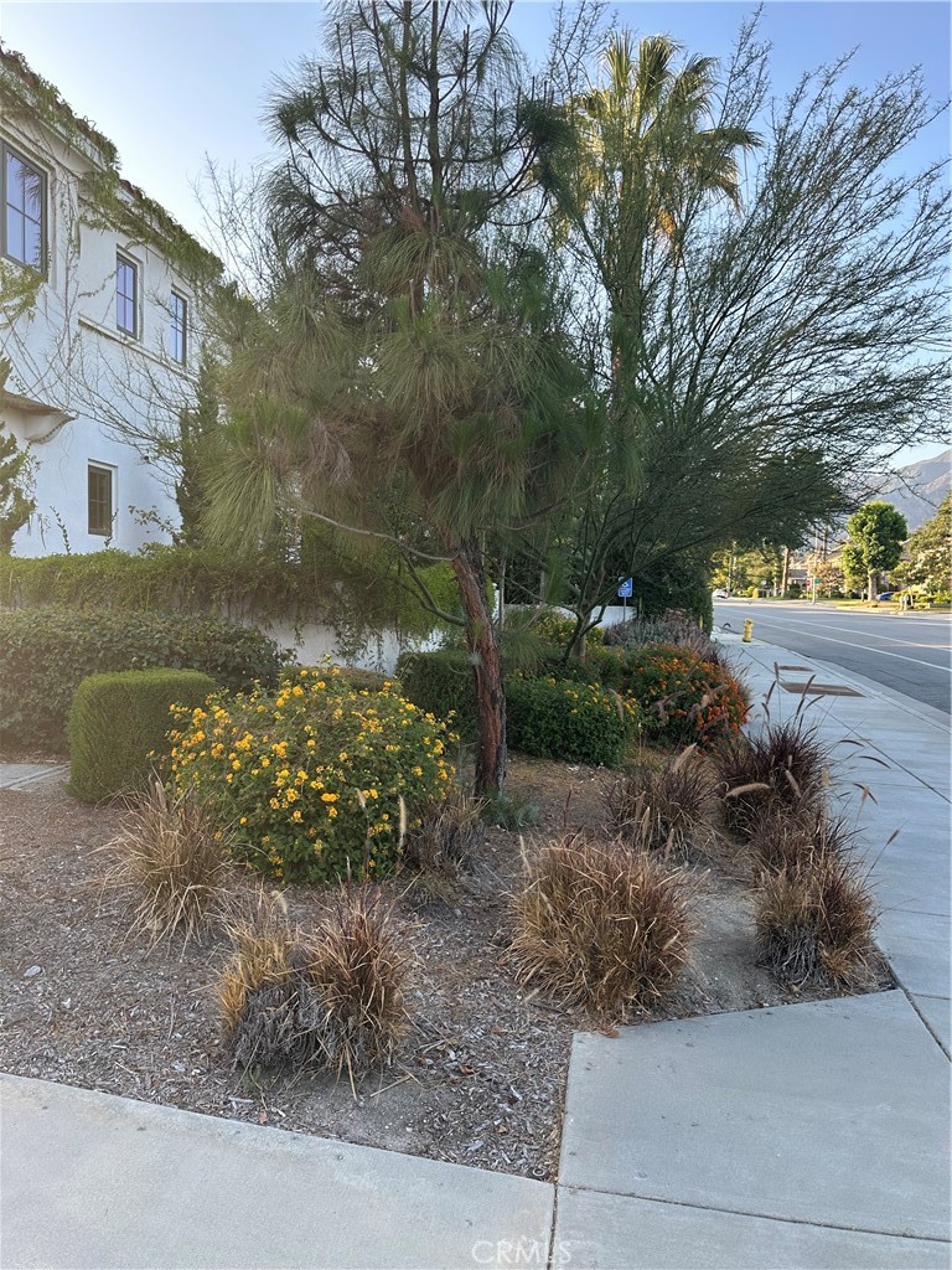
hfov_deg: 56.8
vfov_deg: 71.6
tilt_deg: -2.8
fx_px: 880
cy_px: 635
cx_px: 476
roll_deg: -2.4
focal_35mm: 24
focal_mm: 6.86
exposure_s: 1/424
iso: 80
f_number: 1.78
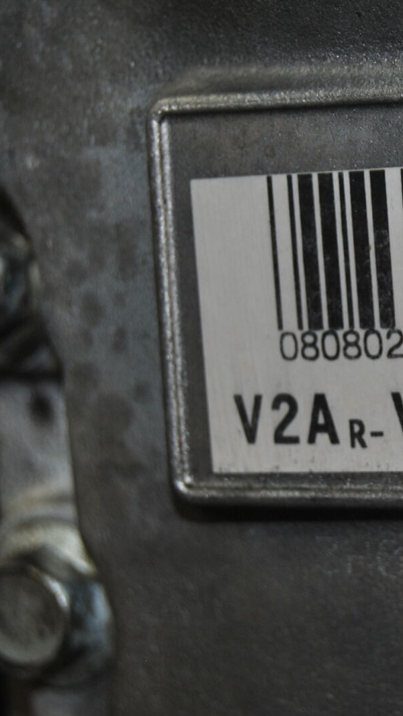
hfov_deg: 9.2
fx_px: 2466
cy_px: 358
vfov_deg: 16.5
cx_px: 465
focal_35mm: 130
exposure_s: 1/60
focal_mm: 55
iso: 200
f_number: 5.6
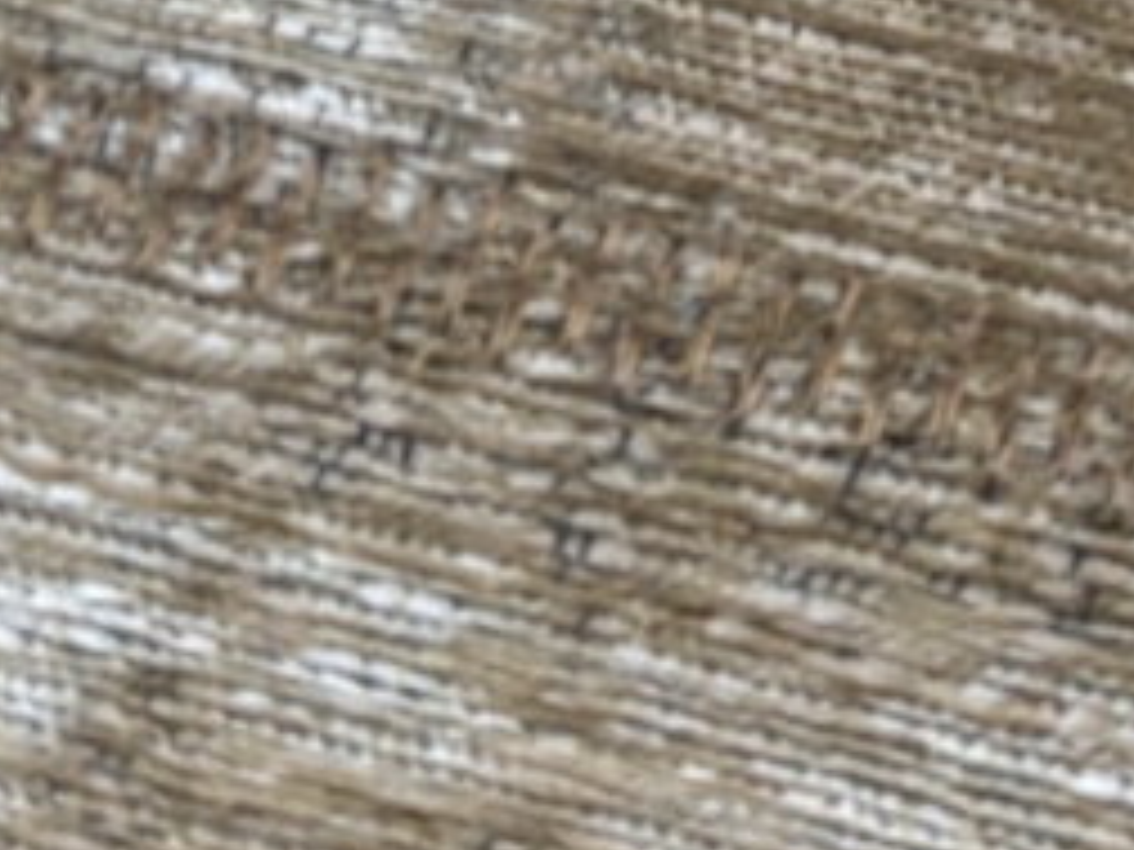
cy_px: -1174
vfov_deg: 8.3
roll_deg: -1.6
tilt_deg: -24.6
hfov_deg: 11.9
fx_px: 5405
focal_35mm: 165
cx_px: 860
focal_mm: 5.96
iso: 64
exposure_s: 1/60
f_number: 1.6
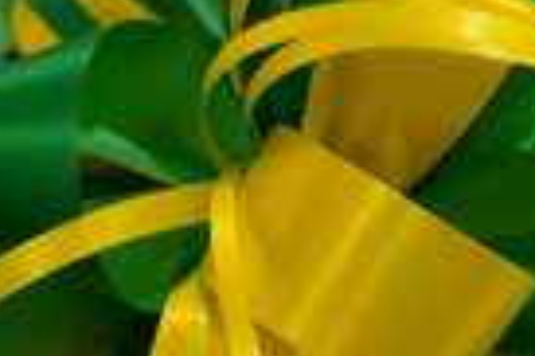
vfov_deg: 7.1
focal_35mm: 192
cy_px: 315
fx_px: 2850
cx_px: 906
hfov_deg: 10.2
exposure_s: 1/160
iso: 2500
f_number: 4
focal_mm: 41
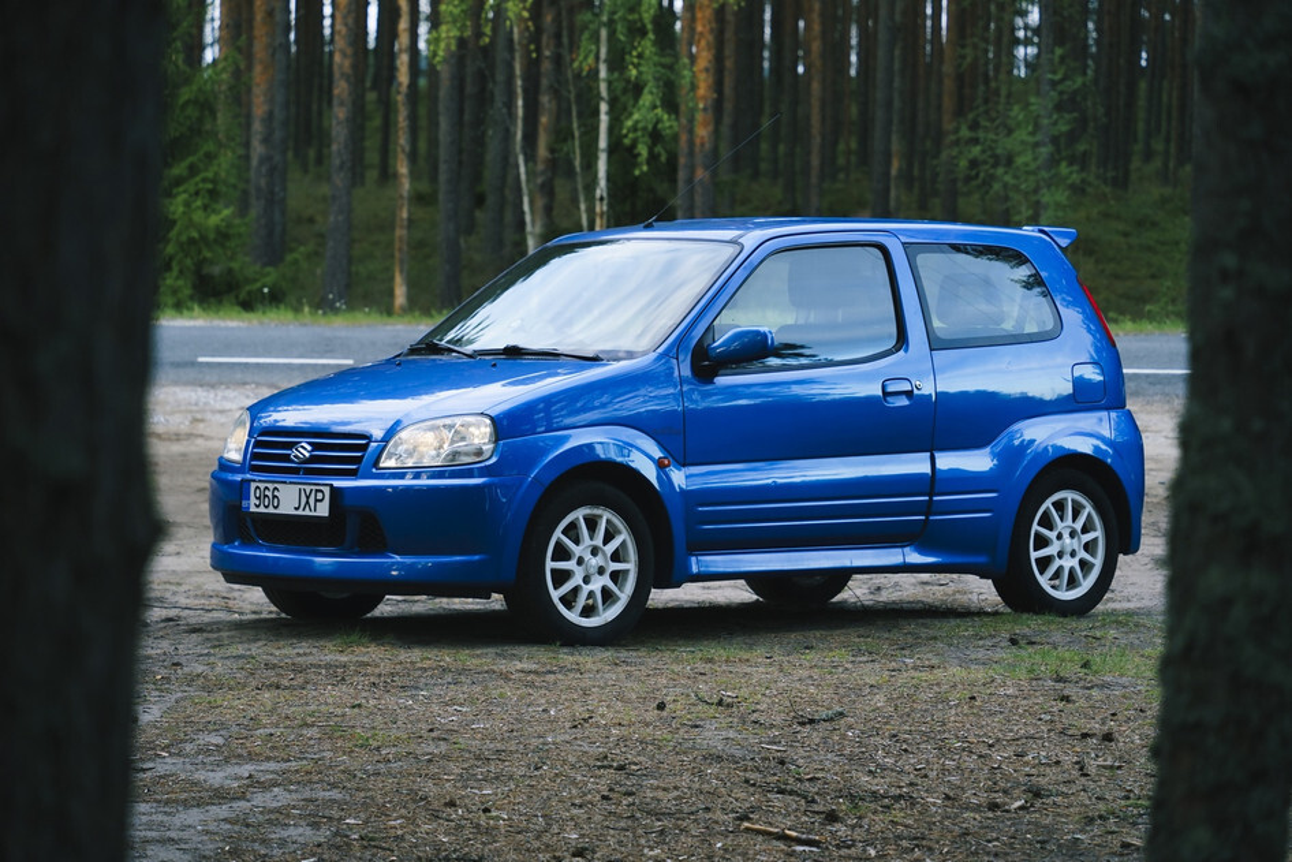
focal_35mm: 114
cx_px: 646
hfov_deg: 17.9
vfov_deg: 12.0
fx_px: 4092
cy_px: 431
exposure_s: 1/125
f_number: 5
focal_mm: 114
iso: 500
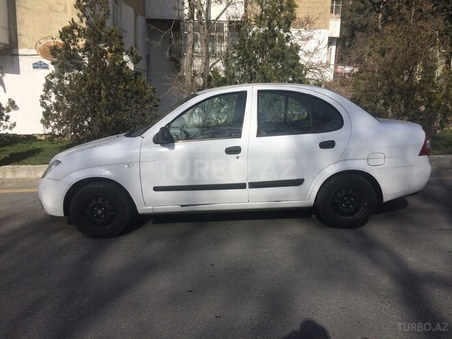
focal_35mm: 29
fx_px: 379
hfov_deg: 61.7
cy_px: 170
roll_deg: -3.1
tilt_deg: -11.0
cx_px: 226
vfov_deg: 48.2
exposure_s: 1/2933
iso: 32
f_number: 2.2
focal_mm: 4.15
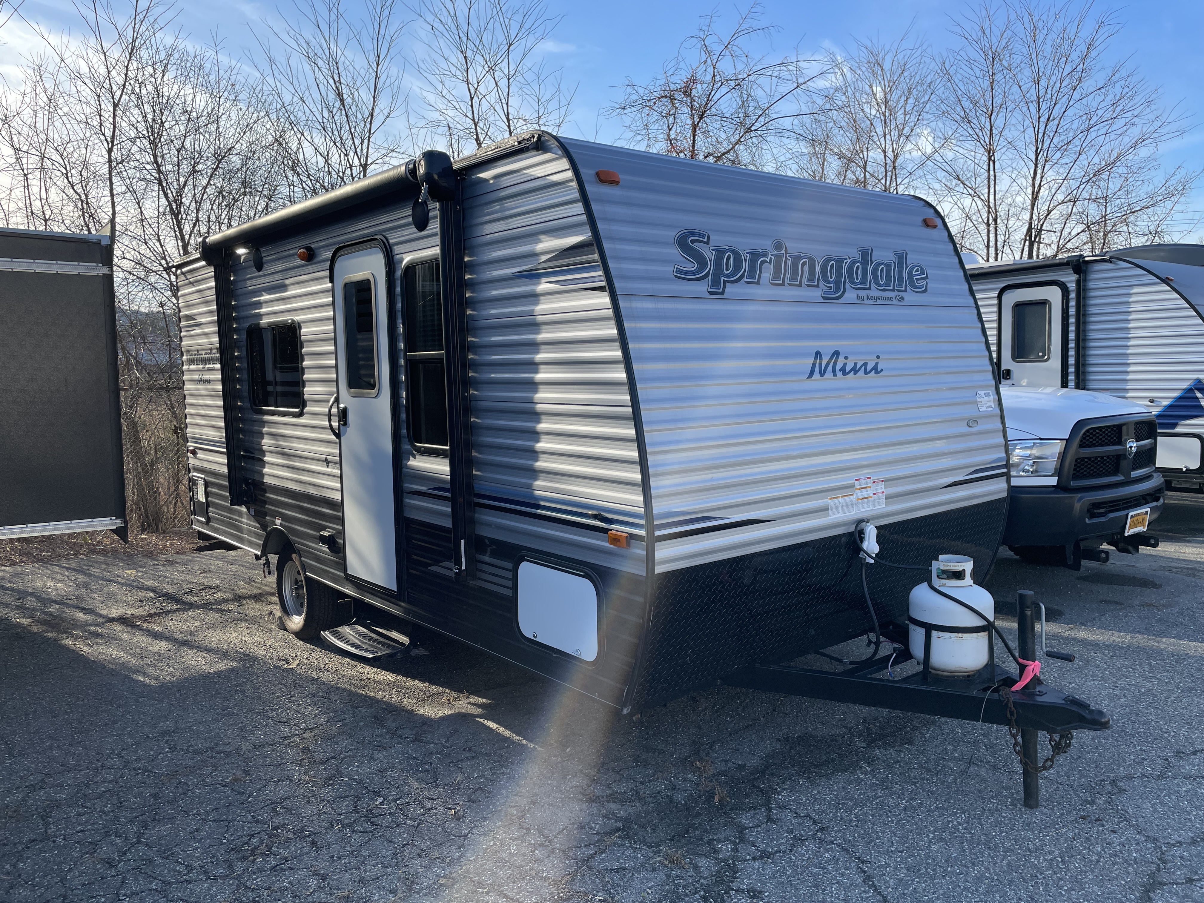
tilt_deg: -4.9
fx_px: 904
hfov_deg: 67.3
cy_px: 452
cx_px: 602
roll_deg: -0.1
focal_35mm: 26
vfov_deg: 53.1
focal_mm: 4.2
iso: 32
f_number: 1.6
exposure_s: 1/1159
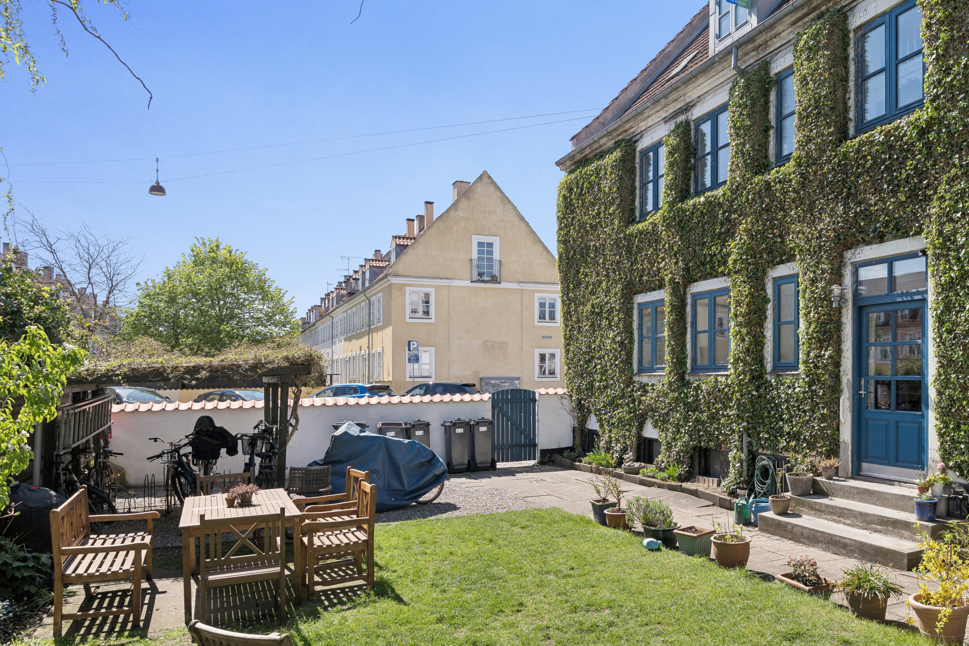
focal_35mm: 25
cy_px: 380
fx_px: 682
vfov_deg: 50.4
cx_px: 553
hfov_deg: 70.4
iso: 200
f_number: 5
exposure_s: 1/1000
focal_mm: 14.2
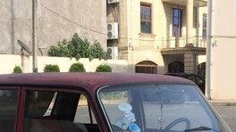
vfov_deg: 14.5
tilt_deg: -11.1
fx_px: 494
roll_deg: +2.0
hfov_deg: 26.9
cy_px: 183
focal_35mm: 79
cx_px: 131
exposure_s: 1/1026
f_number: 2.2
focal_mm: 4.15
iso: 32
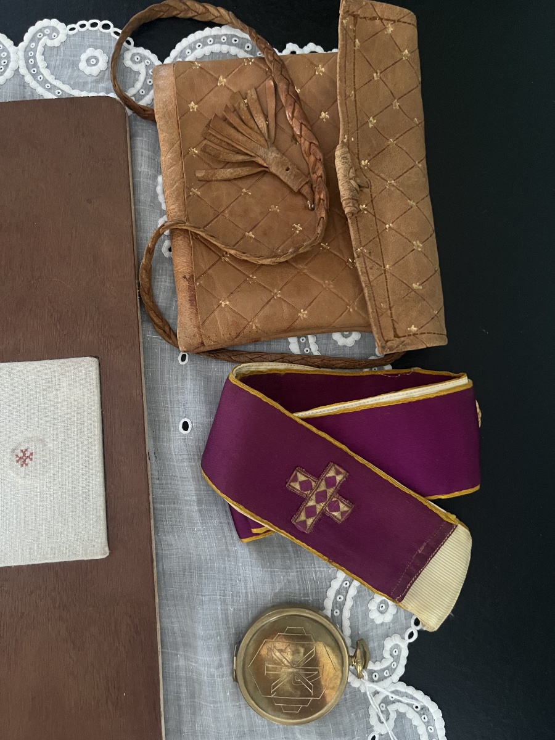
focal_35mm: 26
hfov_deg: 53.1
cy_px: 370
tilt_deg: -81.9
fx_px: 556
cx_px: 278
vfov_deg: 67.3
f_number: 1.6
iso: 500
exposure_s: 1/25
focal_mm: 5.1
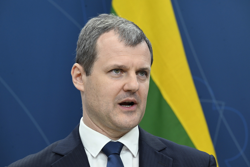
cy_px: 84
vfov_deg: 6.9
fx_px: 1389
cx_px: 125
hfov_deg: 10.3
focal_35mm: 200
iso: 1600
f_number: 8
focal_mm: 200
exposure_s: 1/80
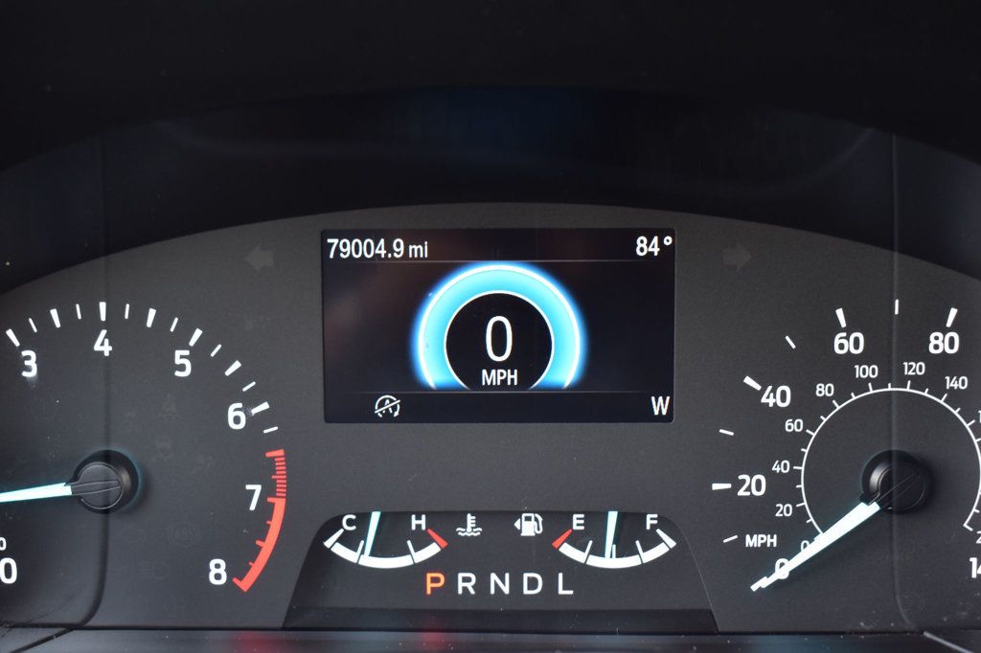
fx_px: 1389
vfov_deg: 26.5
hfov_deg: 38.9
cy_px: 326
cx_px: 490
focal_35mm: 51
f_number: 6.3
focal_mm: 34
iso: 400
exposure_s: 1/20
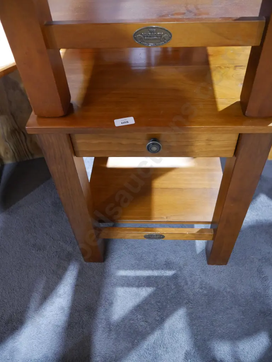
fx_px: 293
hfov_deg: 49.8
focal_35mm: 28
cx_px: 136
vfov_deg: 63.4
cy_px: 181
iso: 2500
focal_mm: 14
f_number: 3.5
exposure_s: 1/60
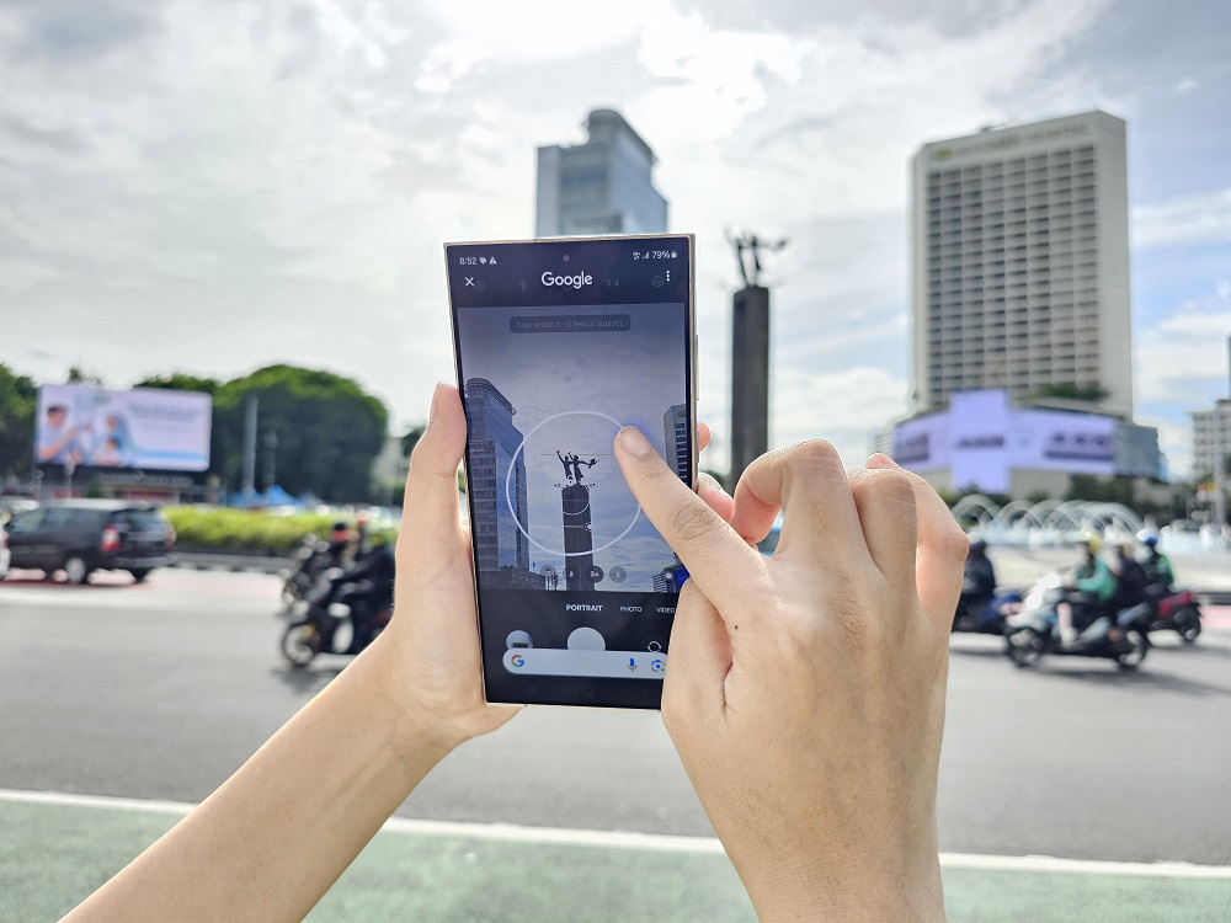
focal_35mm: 23
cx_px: 616
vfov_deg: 58.9
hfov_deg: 73.9
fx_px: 818
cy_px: 462
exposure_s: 1/180
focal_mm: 6.3
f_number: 1.7
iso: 12
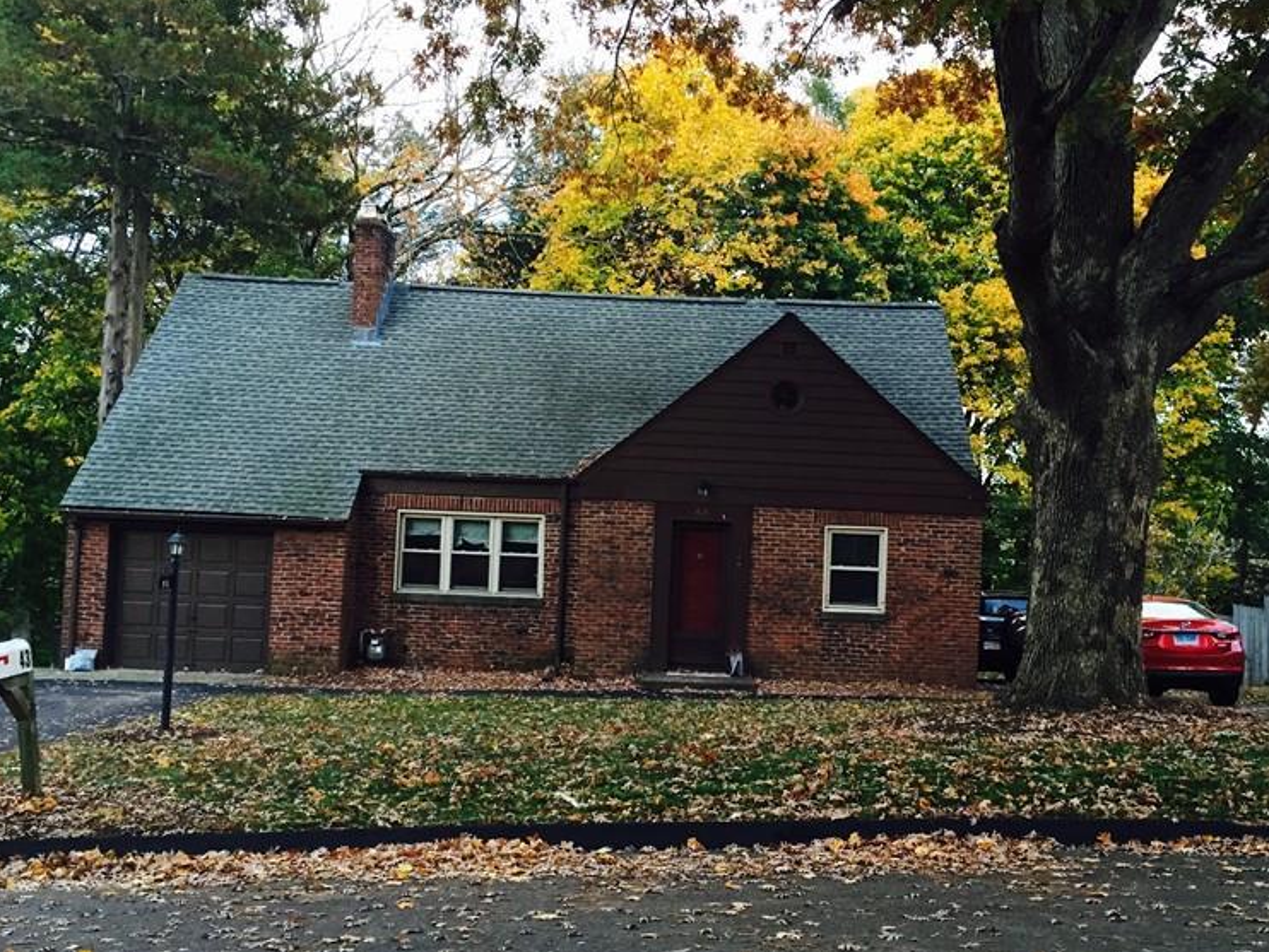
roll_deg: -3.3
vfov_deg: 36.0
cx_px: 698
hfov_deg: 46.7
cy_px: 485
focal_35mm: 40
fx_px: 1467
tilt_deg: +0.3
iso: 100
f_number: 2.2
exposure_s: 1/30
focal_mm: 4.15
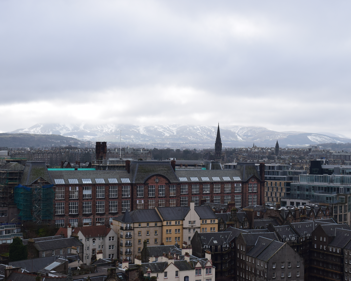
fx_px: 634
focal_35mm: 61
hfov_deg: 31.0
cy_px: 141
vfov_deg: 25.0
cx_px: 175
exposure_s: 1/400
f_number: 11
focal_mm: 36
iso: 400
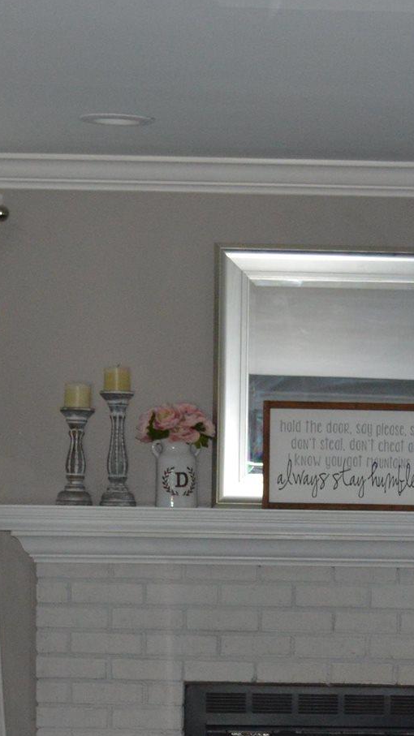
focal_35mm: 117
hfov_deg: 10.3
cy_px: 794
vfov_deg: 17.7
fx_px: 2284
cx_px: 395
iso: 640
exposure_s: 1/60
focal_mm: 22
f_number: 4
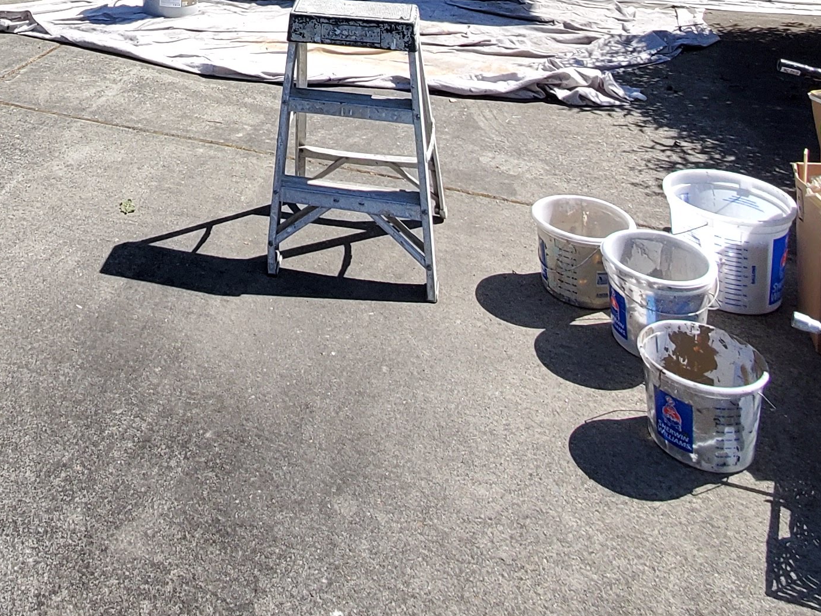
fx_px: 1020
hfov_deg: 40.3
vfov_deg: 26.4
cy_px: -256
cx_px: 68
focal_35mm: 43
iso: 50
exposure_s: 1/707
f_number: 2.2
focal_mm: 1.8
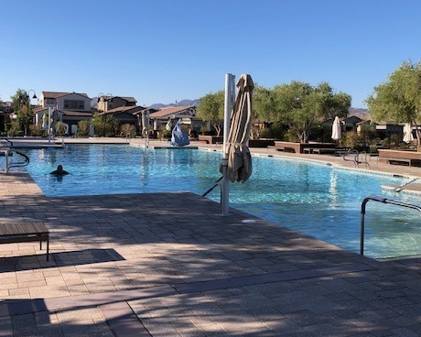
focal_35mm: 38
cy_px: 126
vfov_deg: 38.9
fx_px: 473
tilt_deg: -2.6
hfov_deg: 47.8
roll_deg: -0.3
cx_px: 182
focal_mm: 3.99
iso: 20
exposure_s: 1/1715
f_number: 1.8
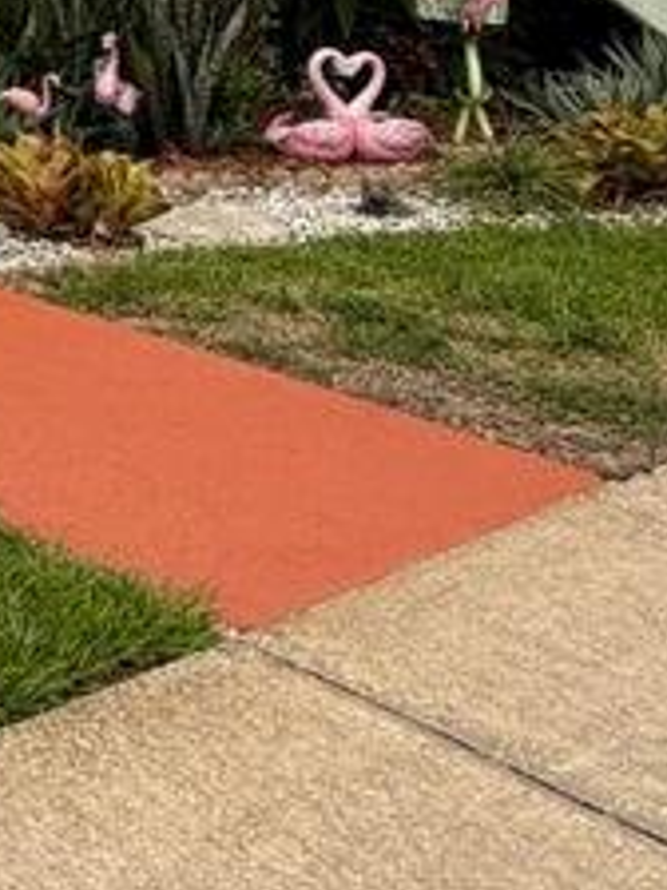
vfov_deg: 27.6
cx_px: -568
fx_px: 1644
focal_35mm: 64
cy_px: -91
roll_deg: -0.2
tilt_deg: -3.8
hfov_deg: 17.9
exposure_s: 1/169
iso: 40
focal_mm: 2.22
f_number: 2.2
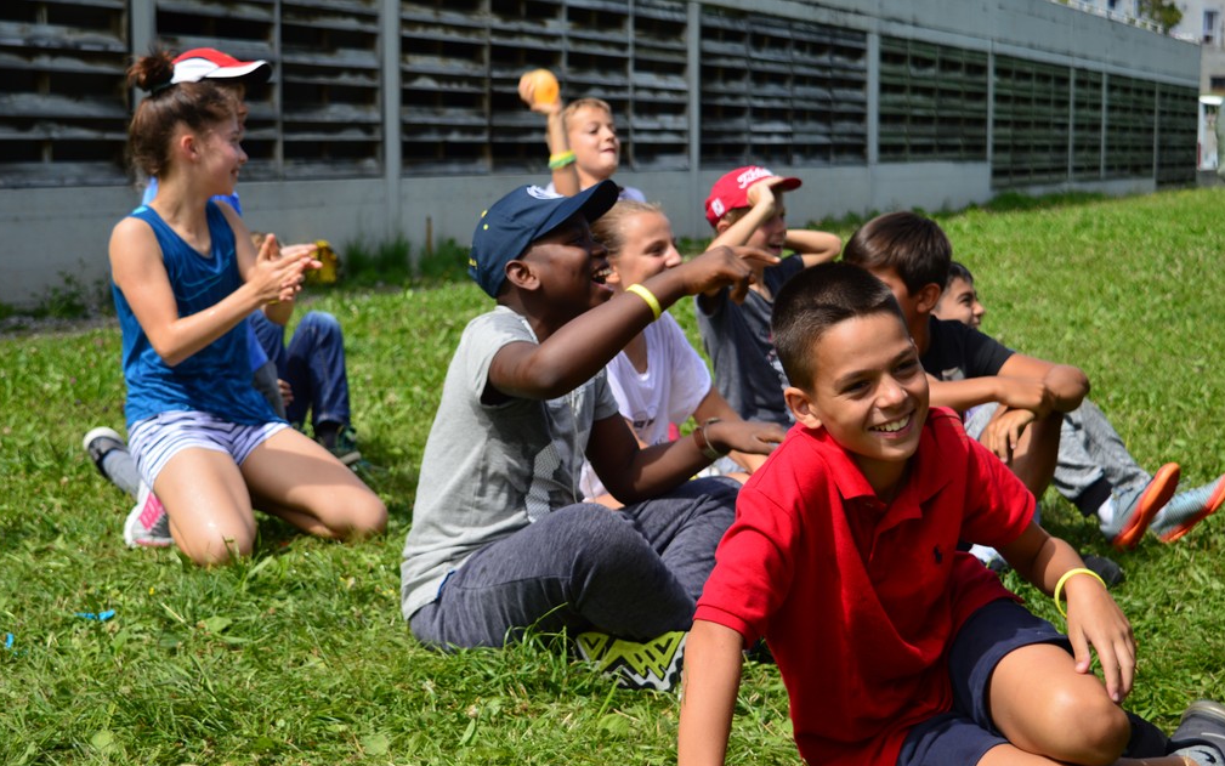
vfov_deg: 21.0
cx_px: 608
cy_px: 373
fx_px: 2070
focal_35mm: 62
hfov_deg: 33.0
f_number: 4.8
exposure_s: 1/320
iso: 100
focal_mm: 40
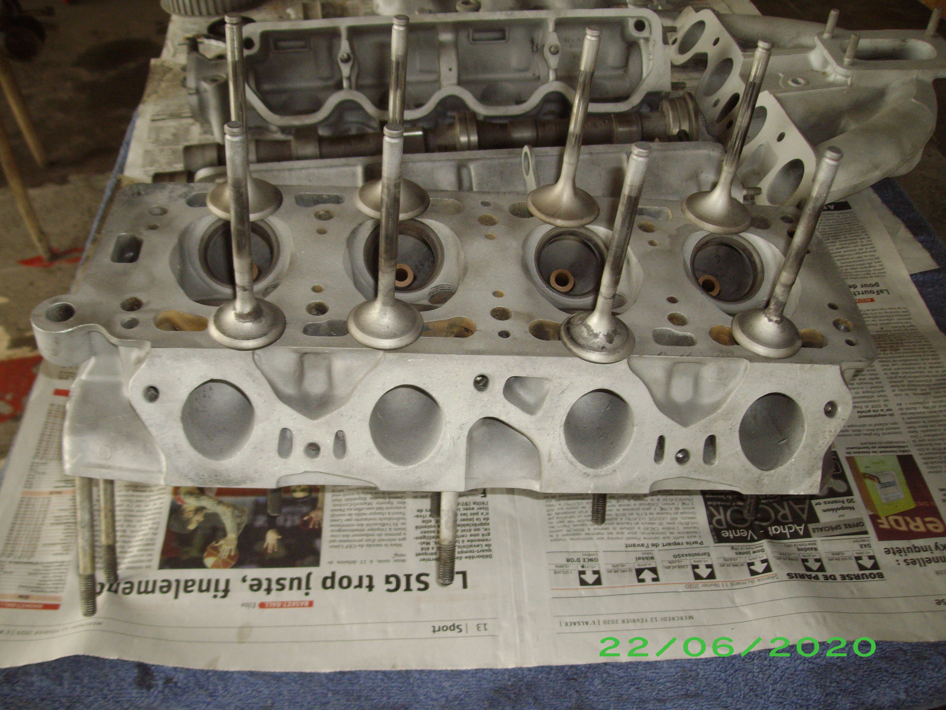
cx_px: 473
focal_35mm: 36
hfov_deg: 51.4
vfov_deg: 39.7
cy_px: 355
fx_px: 984
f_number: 2.7
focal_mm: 6
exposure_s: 1/50
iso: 160
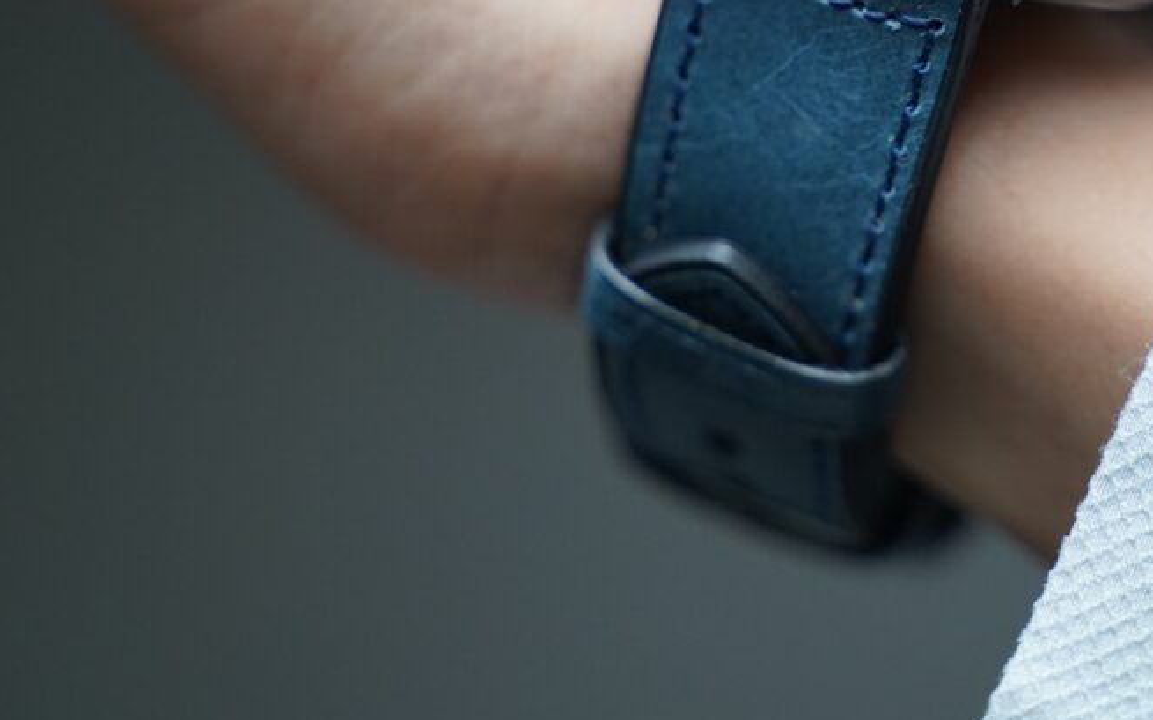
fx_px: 4398
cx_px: 813
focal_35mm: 140
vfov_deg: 9.3
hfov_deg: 14.9
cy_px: 111
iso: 1600
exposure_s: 1/200
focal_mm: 75
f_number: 3.5
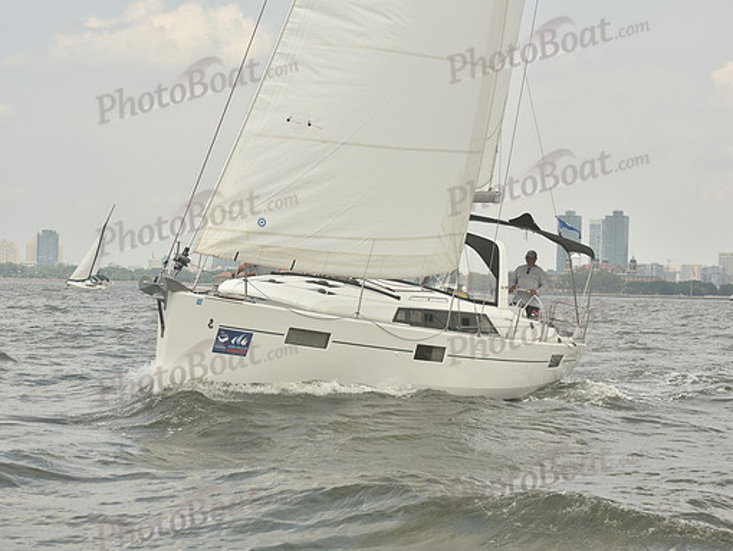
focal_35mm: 94
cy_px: 274
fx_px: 1991
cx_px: 374
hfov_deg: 20.9
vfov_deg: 15.7
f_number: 8
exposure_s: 1/800
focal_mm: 86
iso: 250
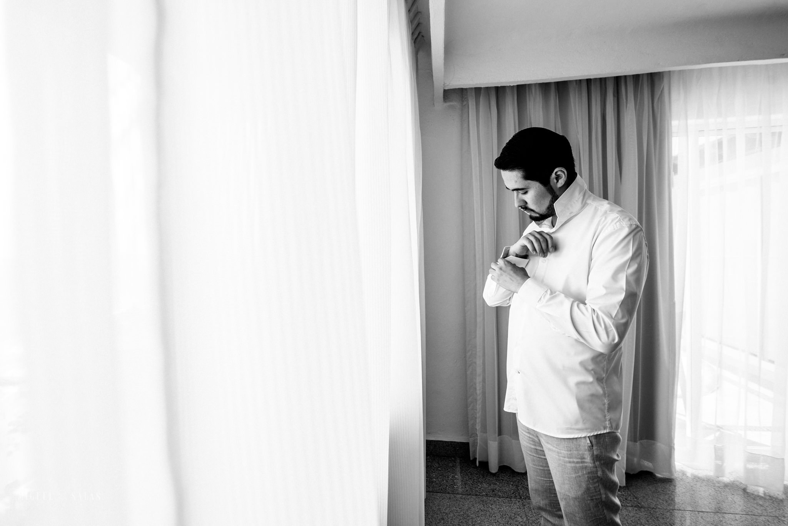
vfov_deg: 64.8
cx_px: 374
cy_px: 250
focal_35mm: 19
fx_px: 414
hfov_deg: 87.1
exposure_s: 1/250
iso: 400
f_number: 5
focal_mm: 18
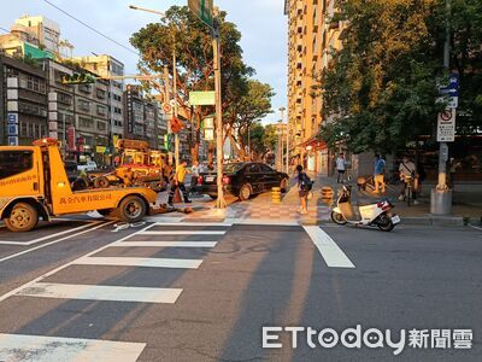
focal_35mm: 24
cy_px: 181
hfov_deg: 71.6
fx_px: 334
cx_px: 241
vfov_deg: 56.8
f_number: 1.7
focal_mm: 5.24
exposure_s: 1/120
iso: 159
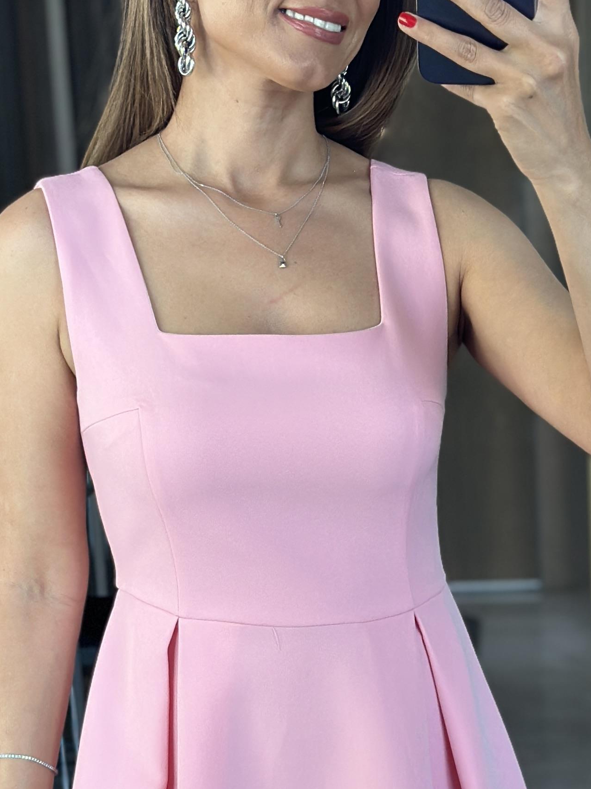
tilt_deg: -20.3
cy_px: 615
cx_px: 248
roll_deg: +4.2
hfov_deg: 13.0
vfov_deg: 17.1
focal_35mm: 114
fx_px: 2596
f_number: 1.78
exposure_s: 1/137
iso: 100
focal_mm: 6.86
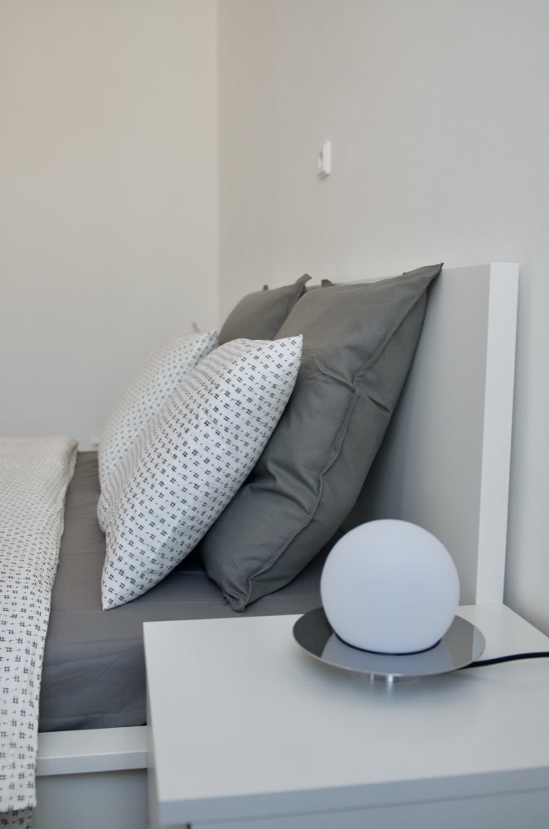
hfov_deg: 36.7
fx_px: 827
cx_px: 274
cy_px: 414
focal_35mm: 36
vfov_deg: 53.2
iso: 720
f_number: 2.8
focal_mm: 24
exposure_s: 1/500
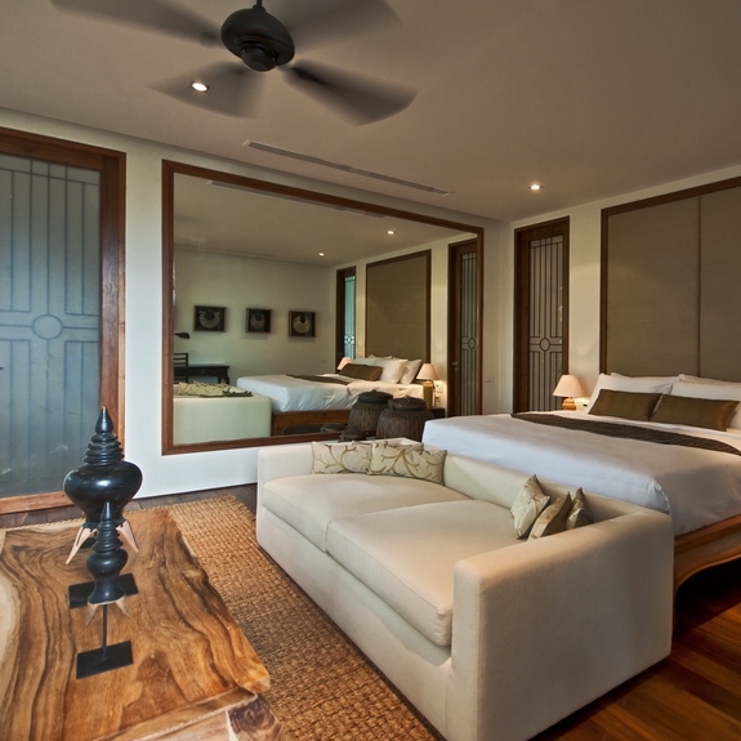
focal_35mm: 20
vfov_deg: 74.8
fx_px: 484
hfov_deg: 74.1
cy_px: 367
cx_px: 440
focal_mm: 10
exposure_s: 1/30
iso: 320
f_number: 5
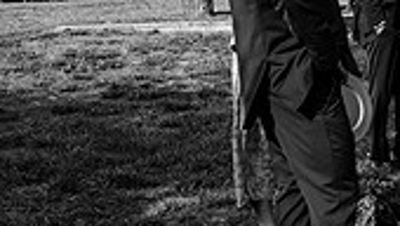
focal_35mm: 100
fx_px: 1062
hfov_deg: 19.6
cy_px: 74
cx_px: 522
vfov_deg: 12.1
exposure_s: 1/2000
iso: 500
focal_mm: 28
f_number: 2.8
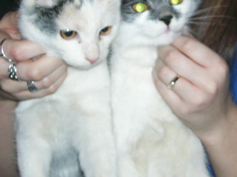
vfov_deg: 36.8
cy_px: 88
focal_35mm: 39
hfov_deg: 47.9
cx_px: 118
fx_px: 267
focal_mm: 6.5
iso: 150
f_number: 2.9
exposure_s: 1/60
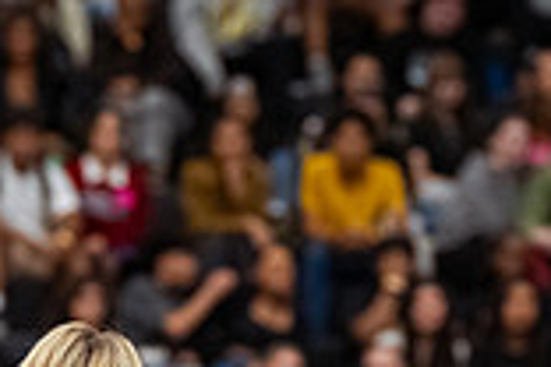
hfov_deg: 4.9
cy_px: 626
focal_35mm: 421
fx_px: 6443
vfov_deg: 3.3
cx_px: 254
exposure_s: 1/1000
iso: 3200
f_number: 3.2
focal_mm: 113
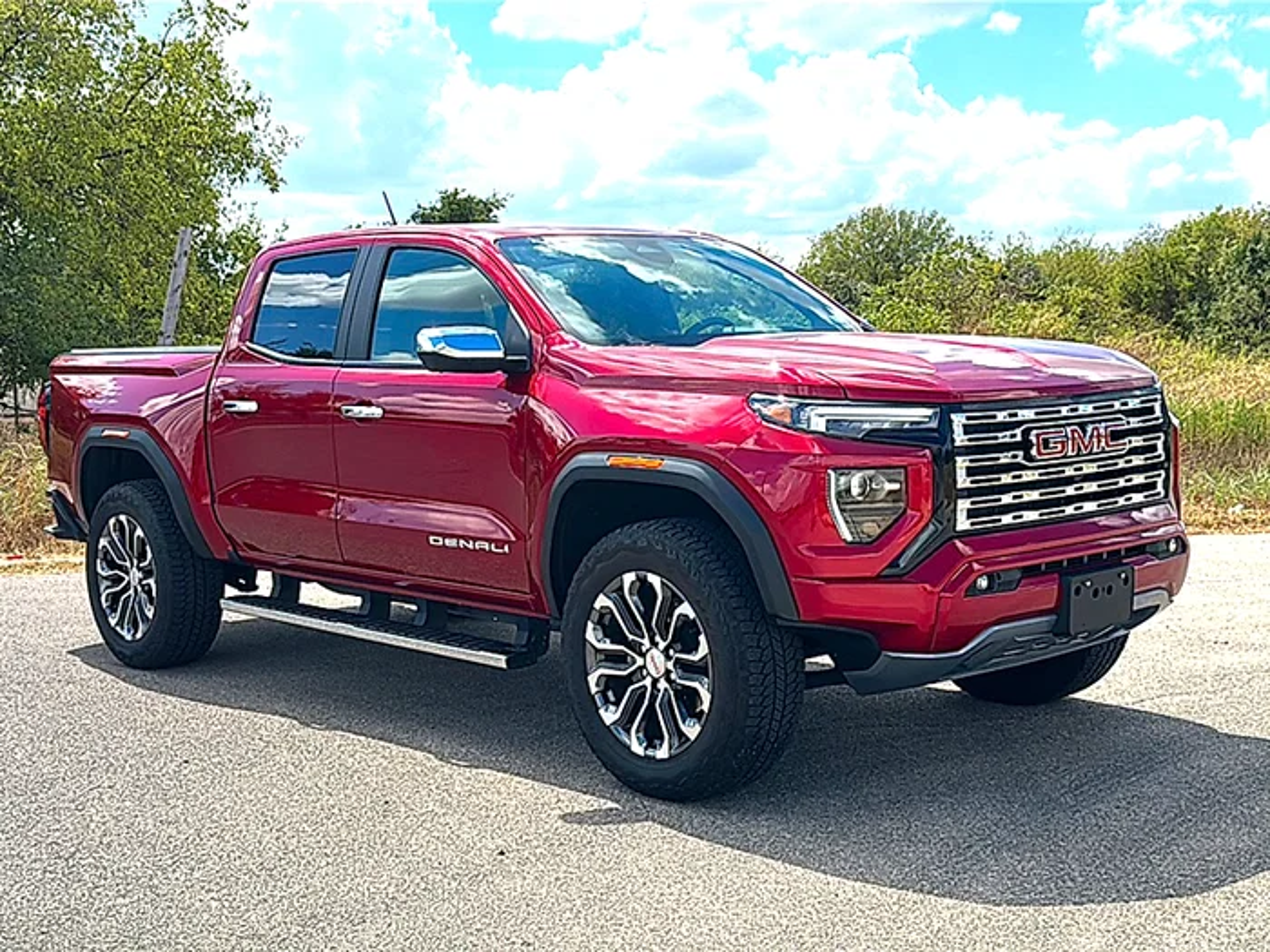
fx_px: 1394
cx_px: 635
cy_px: 476
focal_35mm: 38
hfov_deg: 49.0
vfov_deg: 37.7
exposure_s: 1/4219
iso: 80
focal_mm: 6.86
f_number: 1.78
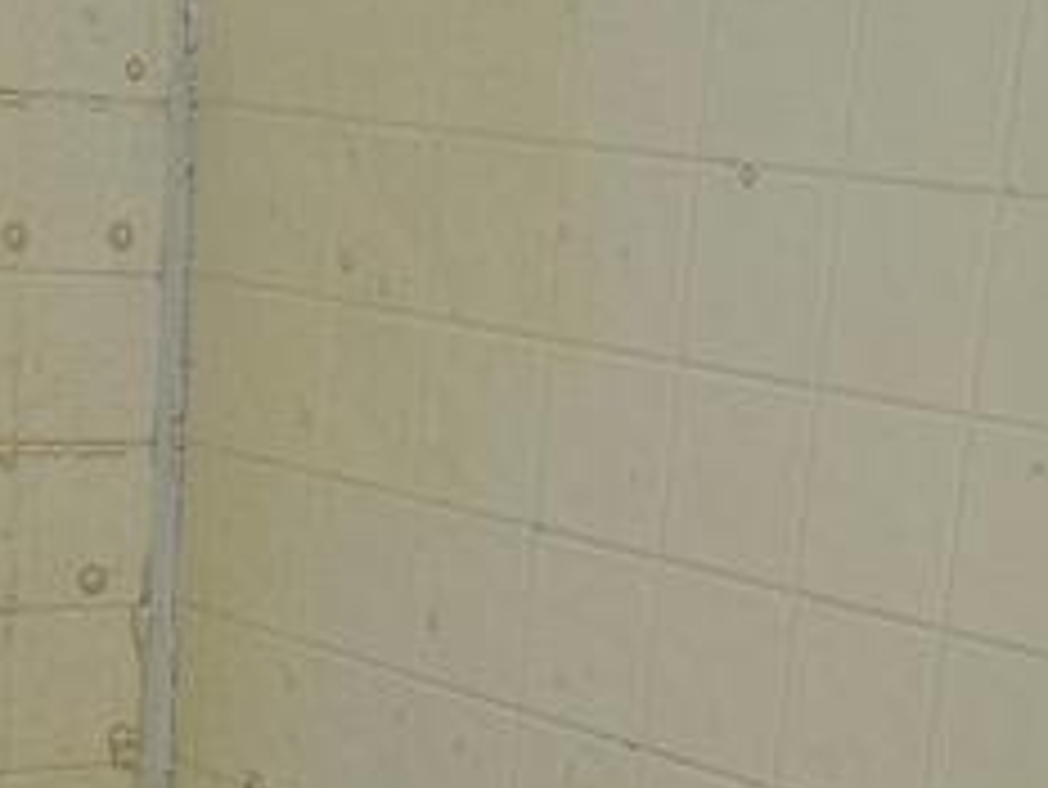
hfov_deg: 19.4
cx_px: 702
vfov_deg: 14.4
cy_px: 842
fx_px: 3059
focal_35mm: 101
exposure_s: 1/60
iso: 64
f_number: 1.8
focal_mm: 5.4
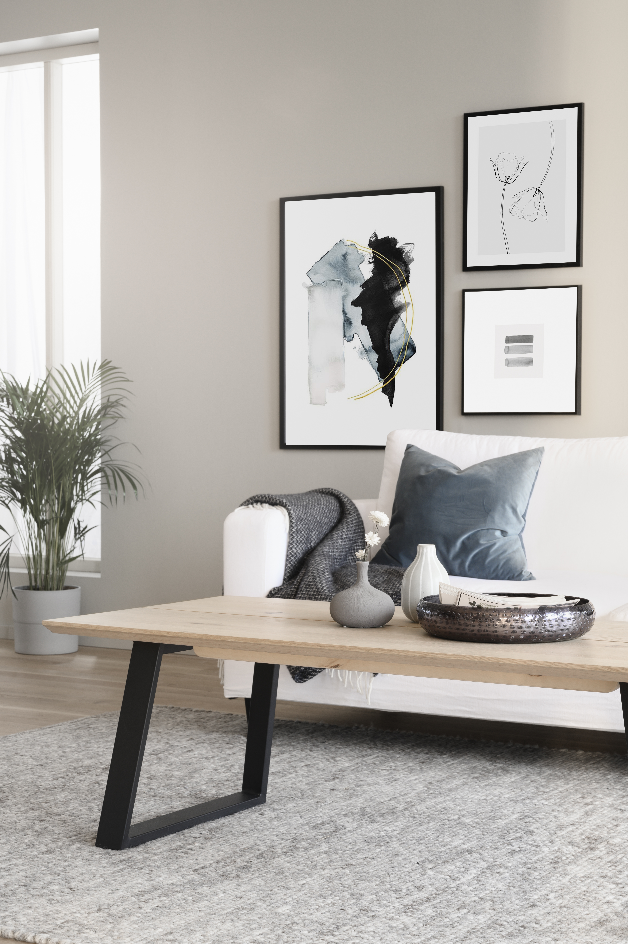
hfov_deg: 21.9
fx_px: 1625
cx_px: 314
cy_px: 472
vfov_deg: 32.4
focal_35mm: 62
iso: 250
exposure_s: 3
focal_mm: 62
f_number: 10
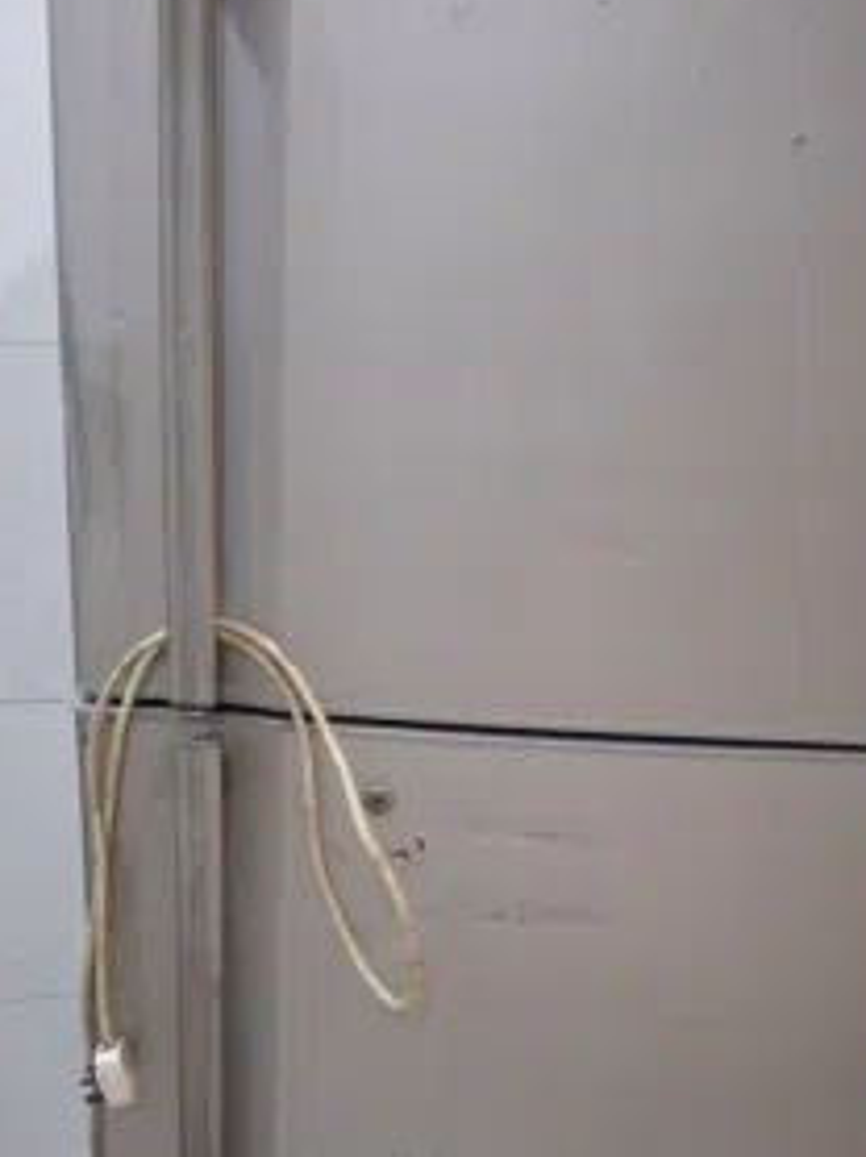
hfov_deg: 39.5
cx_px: 483
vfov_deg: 50.2
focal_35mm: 36
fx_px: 1203
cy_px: 799
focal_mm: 4.69
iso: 250
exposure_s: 1/25
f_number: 1.8
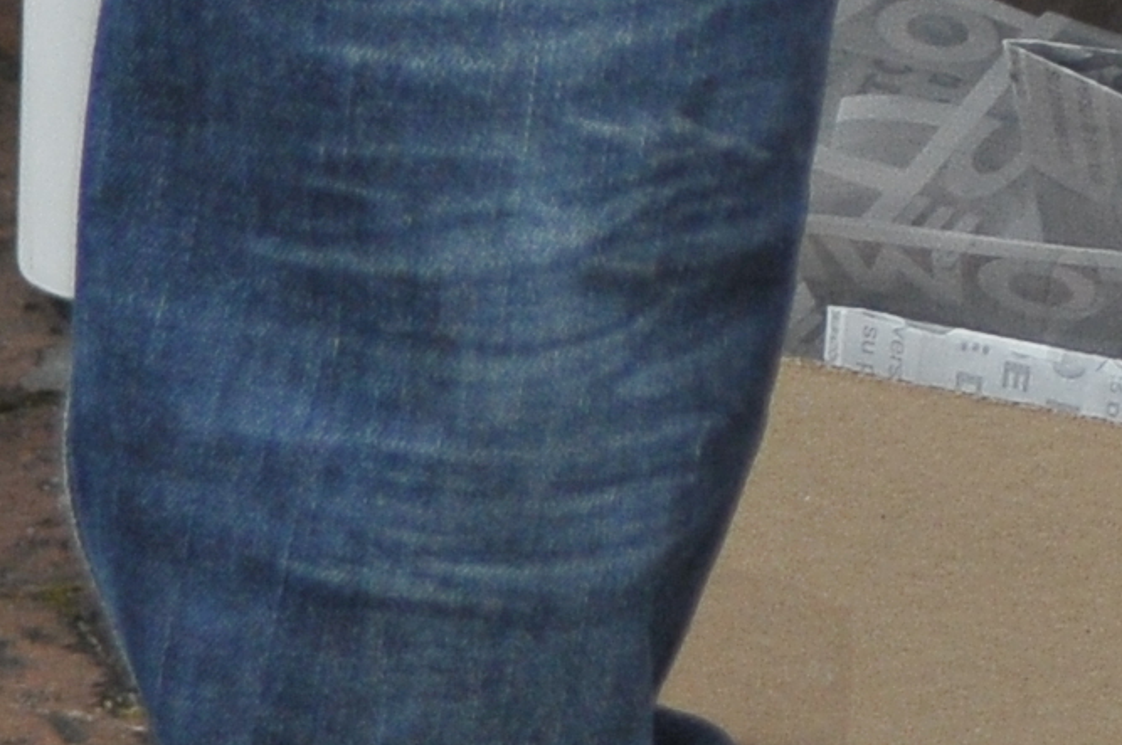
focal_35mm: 530
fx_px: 16505
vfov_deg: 2.6
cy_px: -1182
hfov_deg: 3.8
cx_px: 2954
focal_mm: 55
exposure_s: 1/1250
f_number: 2.8
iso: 400
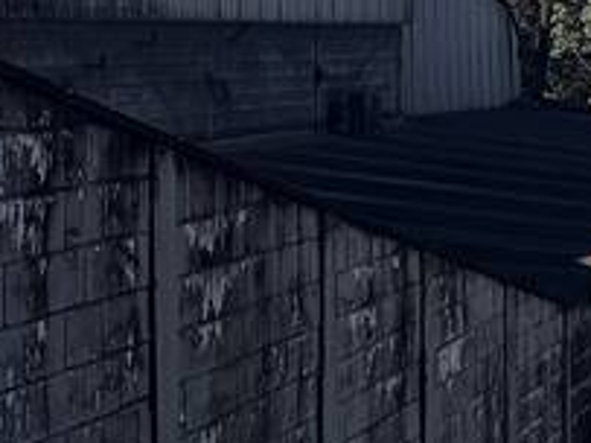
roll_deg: -0.9
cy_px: 216
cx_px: 1517
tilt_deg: -4.3
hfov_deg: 9.9
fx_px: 2901
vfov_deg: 8.7
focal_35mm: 170
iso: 80
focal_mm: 6.76
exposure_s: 1/3953
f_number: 1.78
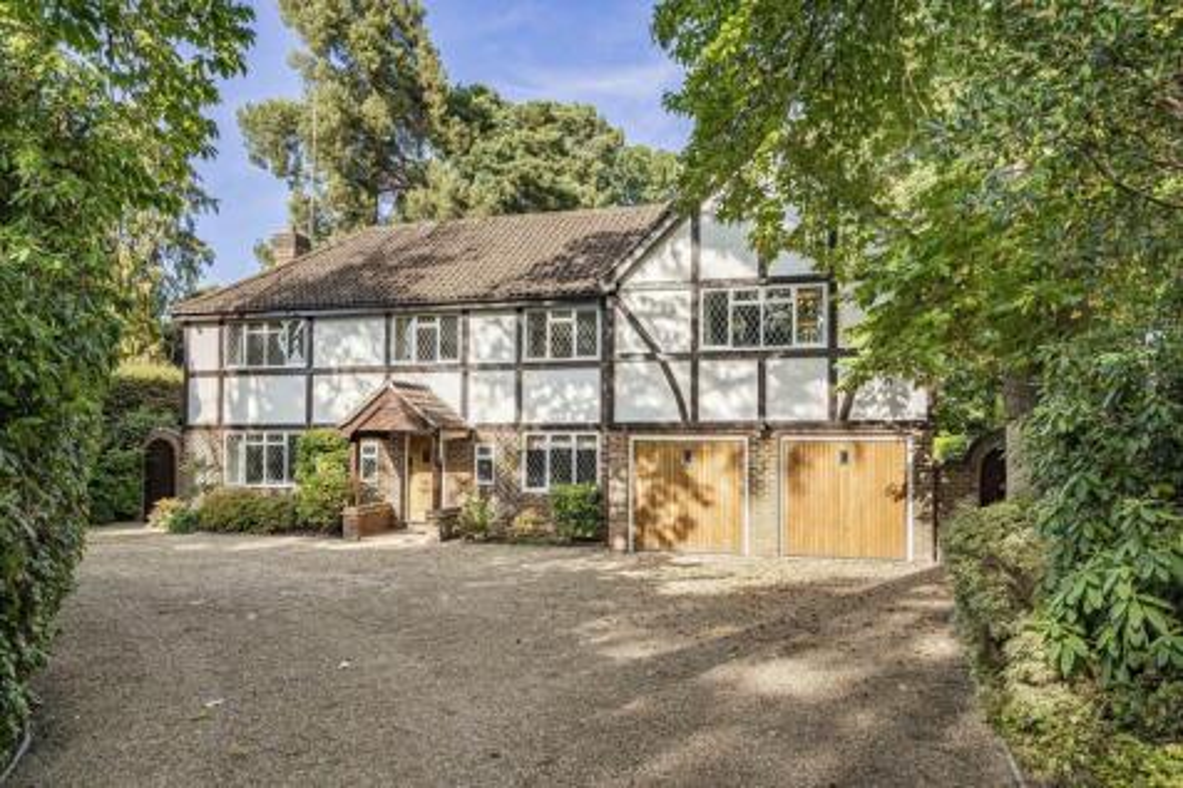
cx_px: 592
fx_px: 788
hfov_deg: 73.8
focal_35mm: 24
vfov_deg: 53.1
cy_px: 394
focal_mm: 24
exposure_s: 1/160
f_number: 8
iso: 160
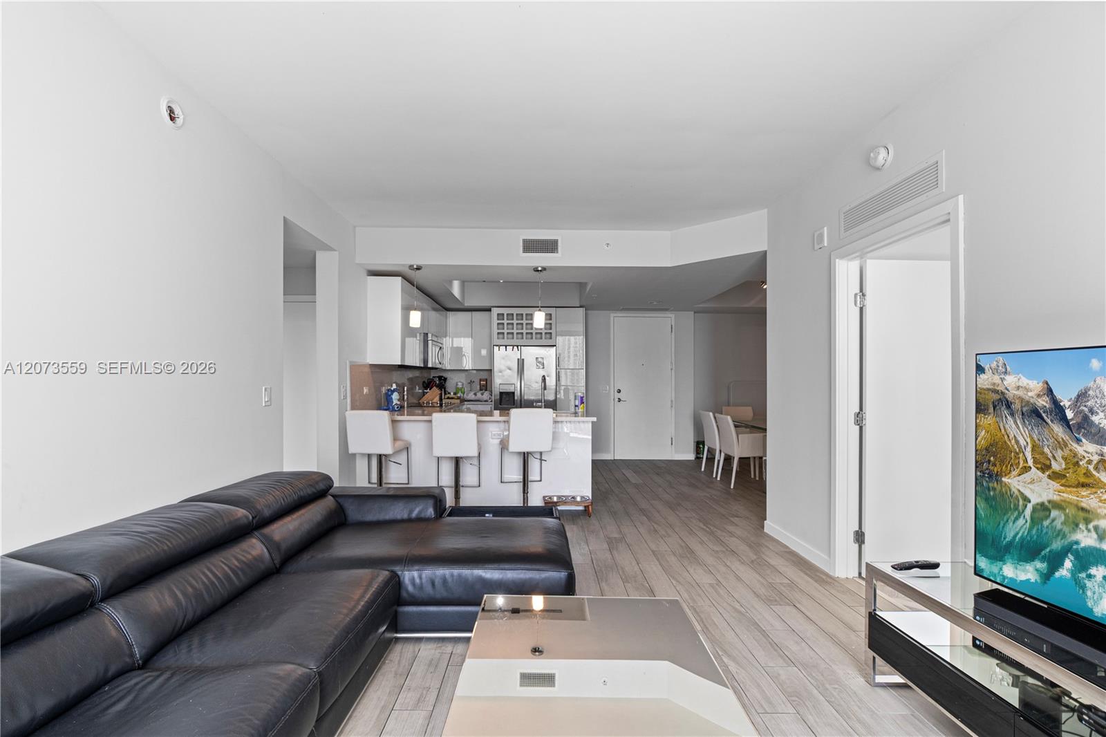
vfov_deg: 73.7
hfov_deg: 96.7
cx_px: 553
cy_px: 368
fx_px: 491
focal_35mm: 16
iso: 500
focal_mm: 16
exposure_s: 1/6
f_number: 9
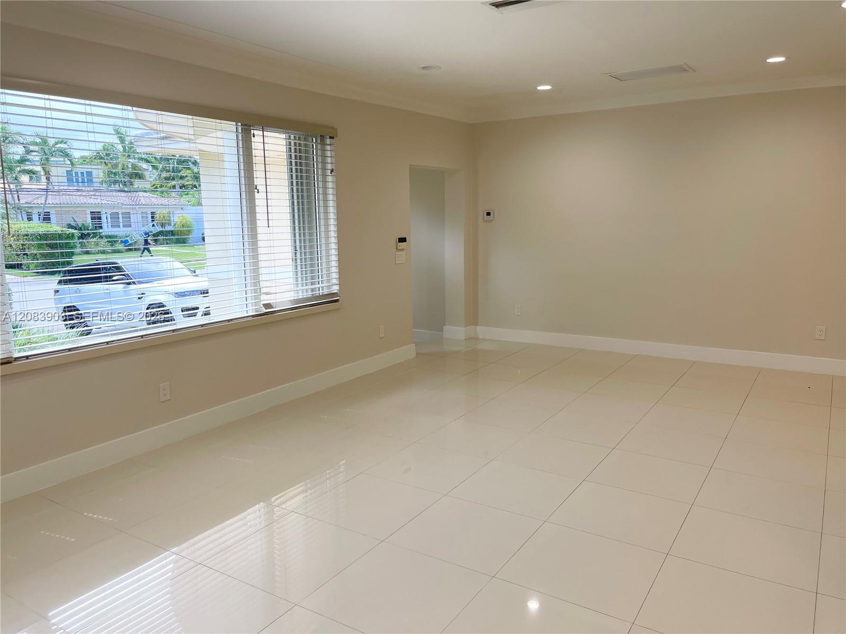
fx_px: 635
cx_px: 423
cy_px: 317
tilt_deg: -10.4
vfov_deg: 53.1
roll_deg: +1.0
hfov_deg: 67.3
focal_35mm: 26
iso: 32
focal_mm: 5.1
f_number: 1.6
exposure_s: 1/132
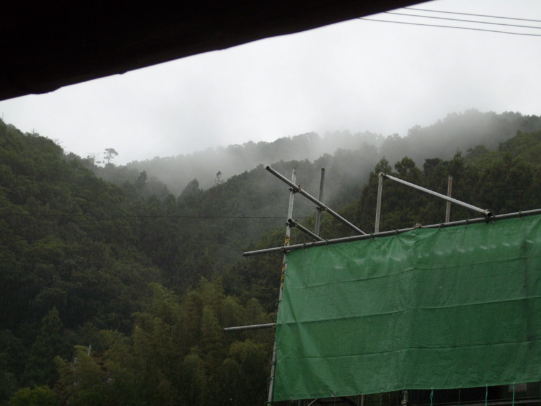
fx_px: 1454
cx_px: 270
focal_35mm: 93
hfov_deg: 21.1
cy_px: 203
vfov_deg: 15.9
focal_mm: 15.3
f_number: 4.7
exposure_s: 1/200
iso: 80
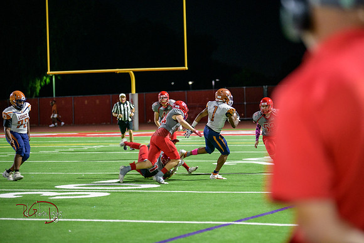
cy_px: 122
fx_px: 1365
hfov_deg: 15.2
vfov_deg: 10.2
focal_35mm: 135
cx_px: 182
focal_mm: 135
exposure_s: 1/250
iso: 1600
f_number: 2.8
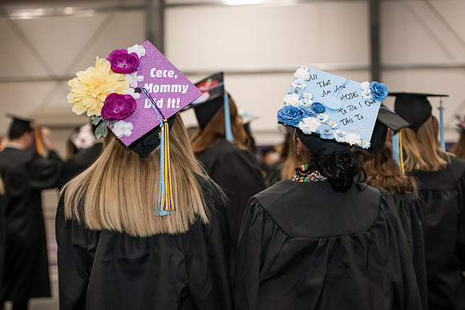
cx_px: 232
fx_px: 904
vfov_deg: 19.5
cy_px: 155
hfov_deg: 28.8
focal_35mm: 70
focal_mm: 70
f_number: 3.5
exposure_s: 1/200
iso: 2000
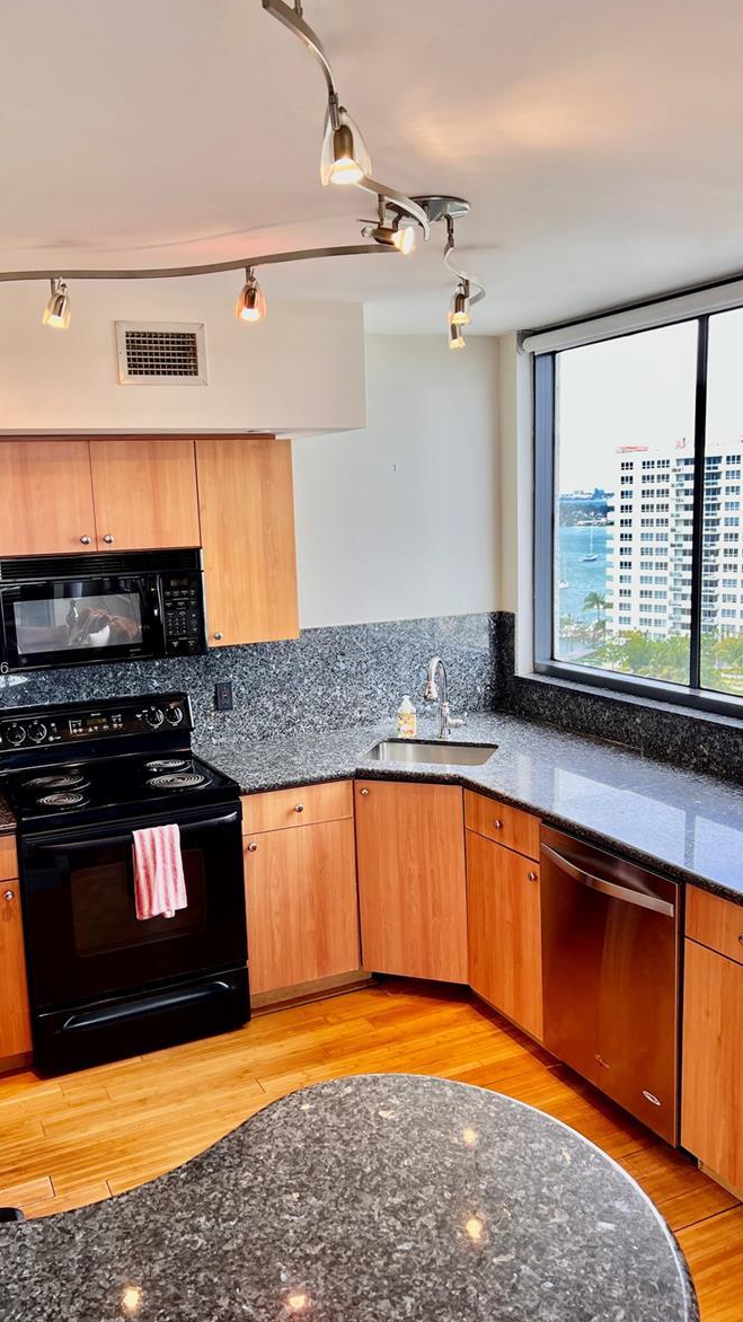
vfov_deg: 66.1
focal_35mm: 29
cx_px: 308
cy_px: 670
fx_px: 1016
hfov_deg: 40.0
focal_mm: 5.7
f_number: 1.5
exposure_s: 1/120
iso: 40
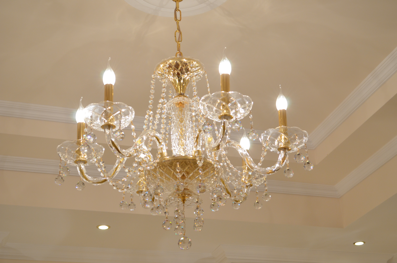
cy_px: 132
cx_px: 198
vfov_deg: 25.0
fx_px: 594
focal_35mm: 54
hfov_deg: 36.9
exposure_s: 1/20
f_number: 6.3
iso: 640
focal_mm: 36
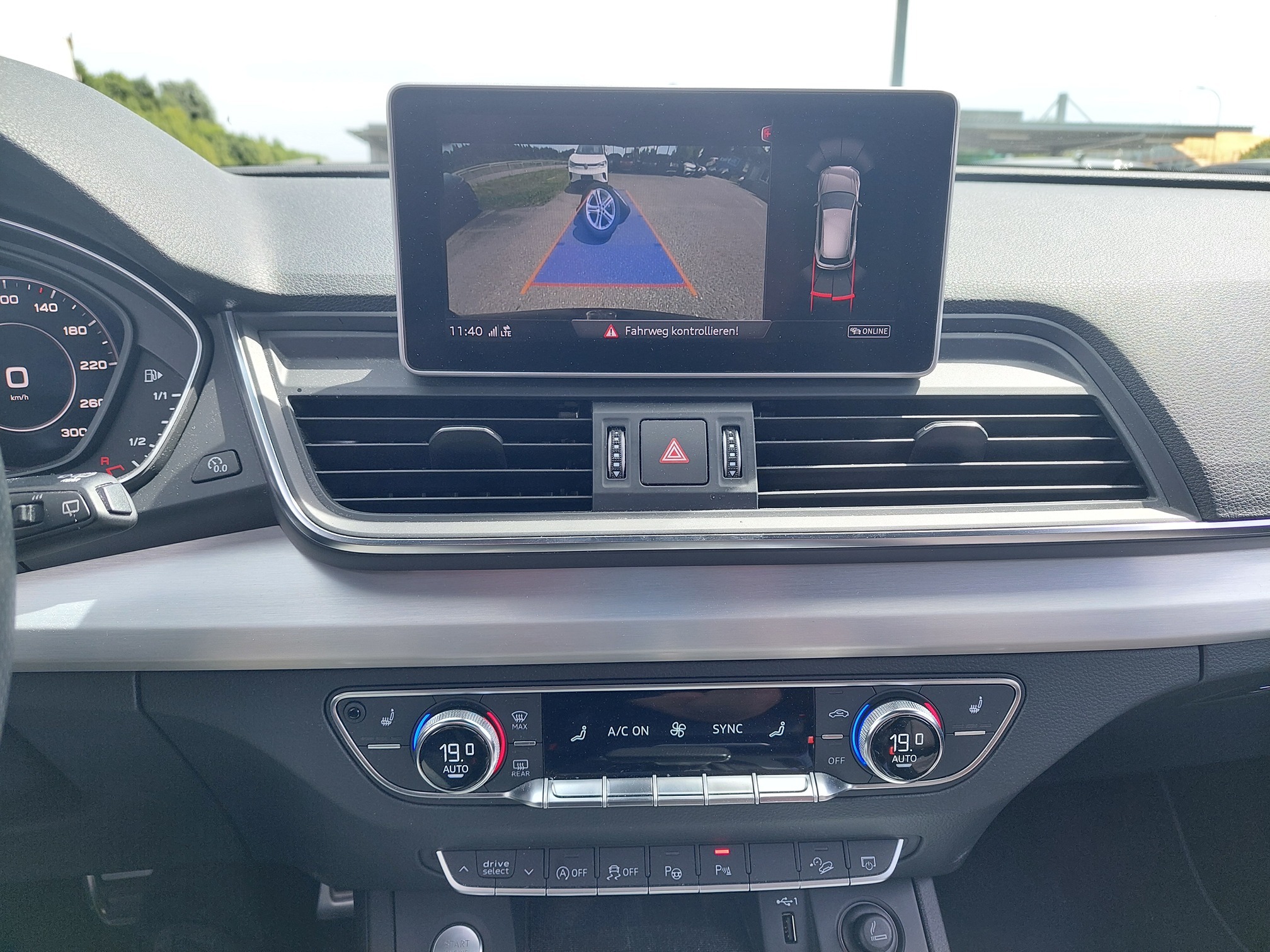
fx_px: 881
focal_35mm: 24
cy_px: 476
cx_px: 635
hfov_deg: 71.6
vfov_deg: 56.8
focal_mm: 5.23
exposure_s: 1/150
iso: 40
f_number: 1.8
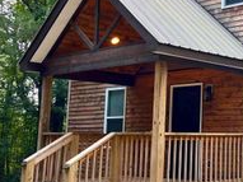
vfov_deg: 21.5
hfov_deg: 26.7
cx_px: 254
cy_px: 60
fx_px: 477
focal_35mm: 68
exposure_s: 1/138
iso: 32
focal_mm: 5.1
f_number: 1.6
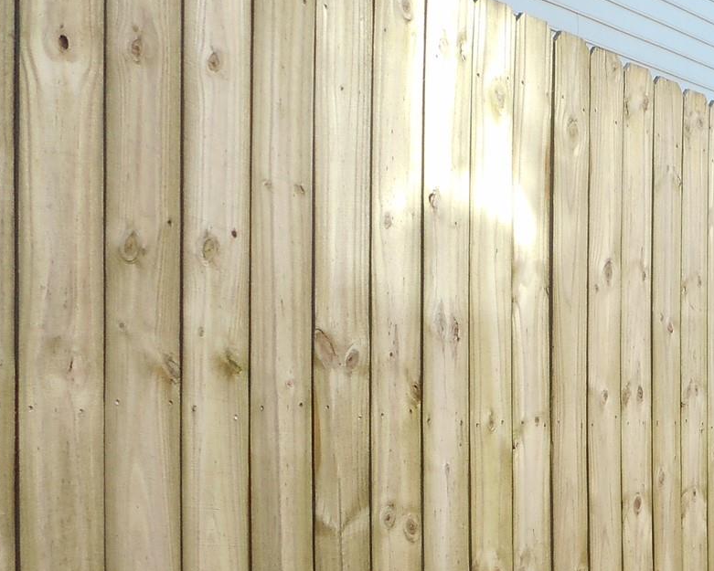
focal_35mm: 64
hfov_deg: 26.6
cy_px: 434
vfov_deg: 23.6
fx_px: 1353
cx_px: 835
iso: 80
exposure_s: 1/80
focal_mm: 4.5
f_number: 3.7
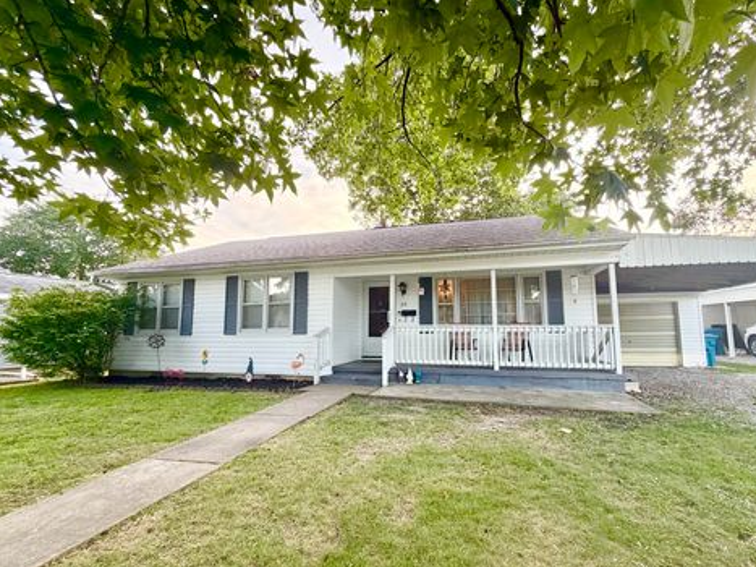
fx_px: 328
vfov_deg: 81.6
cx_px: 403
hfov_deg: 98.0
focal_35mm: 15
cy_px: 301
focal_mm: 2.22
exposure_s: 1/121
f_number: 2.2
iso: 160
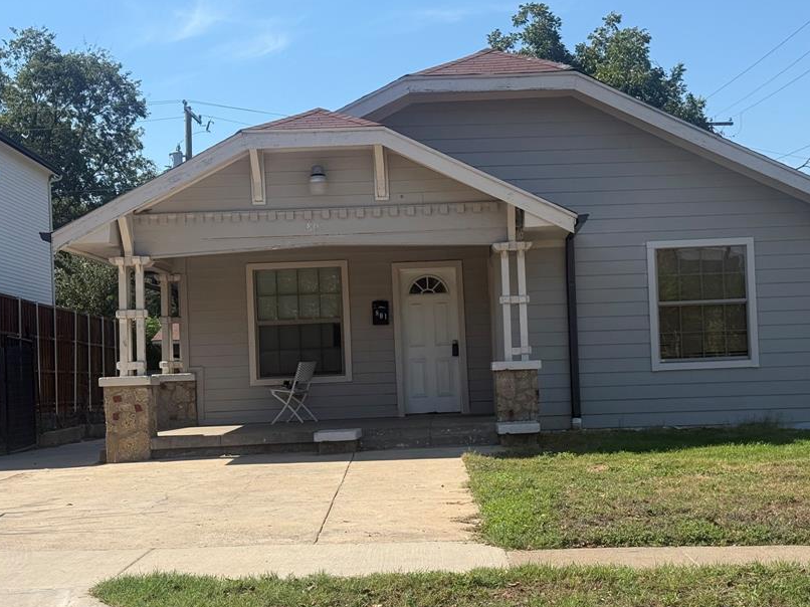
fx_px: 1427
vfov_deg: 24.0
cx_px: 489
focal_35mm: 61
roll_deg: +2.1
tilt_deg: +1.9
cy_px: 316
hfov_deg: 31.6
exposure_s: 1/5208
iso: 80
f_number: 1.78
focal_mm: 6.76
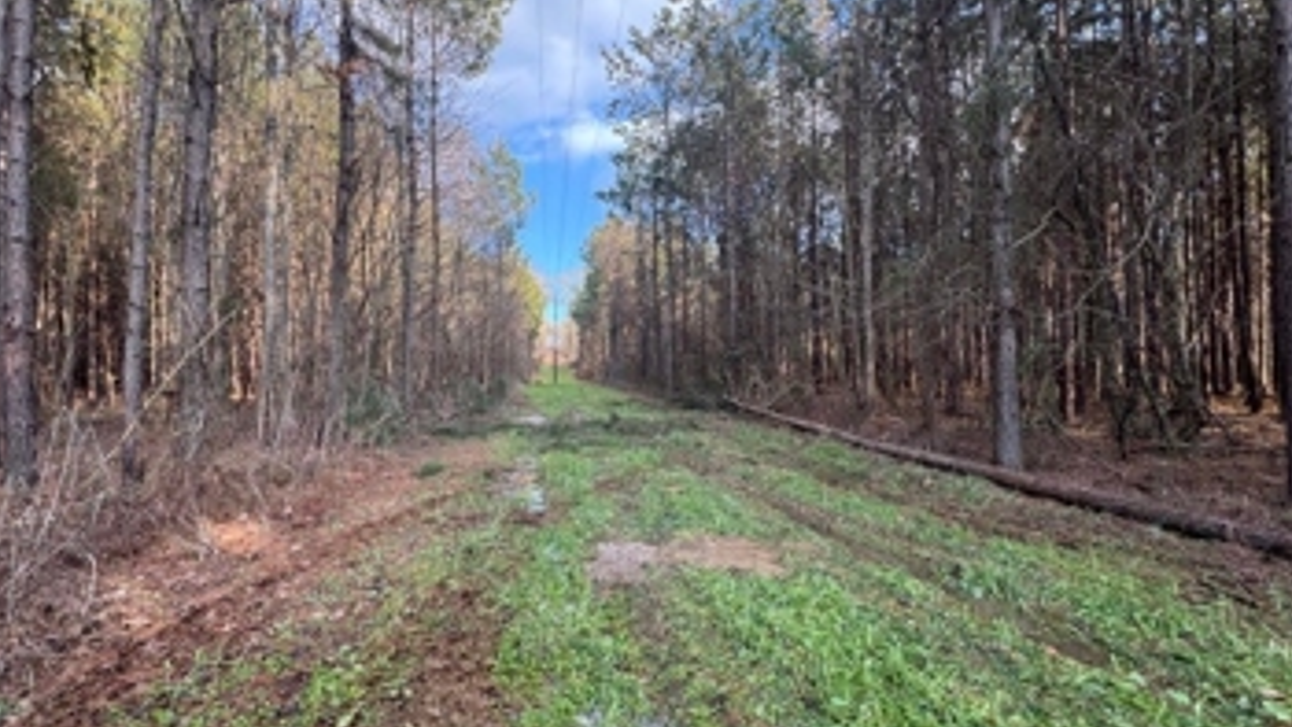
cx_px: 618
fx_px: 548
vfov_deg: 67.1
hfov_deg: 99.3
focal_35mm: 16
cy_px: 371
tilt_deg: +0.6
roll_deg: +1.0
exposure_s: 1/146
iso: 40
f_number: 2.2
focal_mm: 2.22
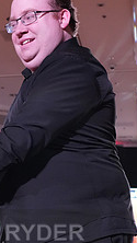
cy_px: 246
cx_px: -50
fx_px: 620
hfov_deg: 12.2
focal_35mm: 96
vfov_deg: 21.4
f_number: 5
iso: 5000
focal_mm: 35
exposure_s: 1/320
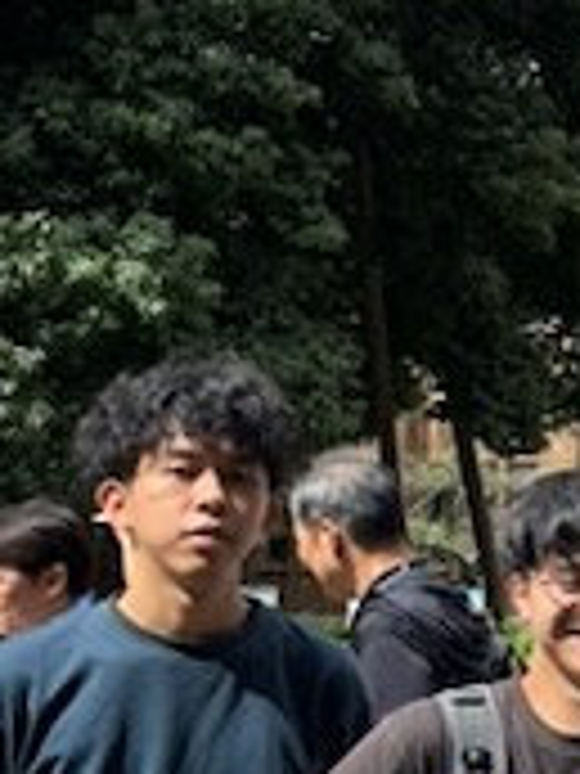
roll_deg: +0.0
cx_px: 1075
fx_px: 2167
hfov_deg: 13.5
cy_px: 468
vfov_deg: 20.2
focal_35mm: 97
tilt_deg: +5.3
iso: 50
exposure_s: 1/1522
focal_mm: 5.96
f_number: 1.6
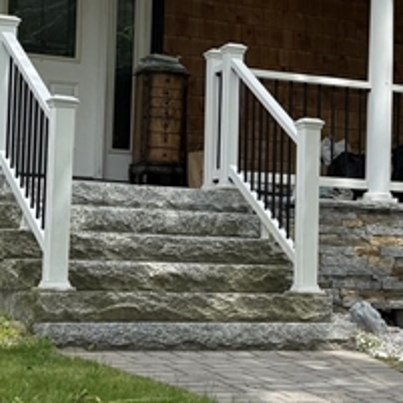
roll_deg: -0.9
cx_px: 457
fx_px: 1423
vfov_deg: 16.1
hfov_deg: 15.6
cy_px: 192
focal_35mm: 108
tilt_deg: +5.1
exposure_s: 1/1869
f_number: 1.78
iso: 80
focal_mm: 6.76
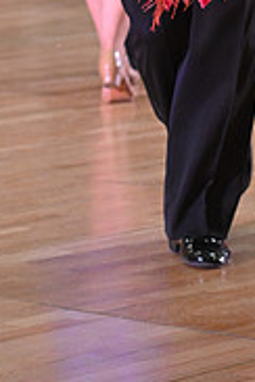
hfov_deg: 5.4
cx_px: 239
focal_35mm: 254
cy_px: -177
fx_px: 2699
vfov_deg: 8.0
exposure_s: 1/320
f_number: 5
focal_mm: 80
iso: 2500
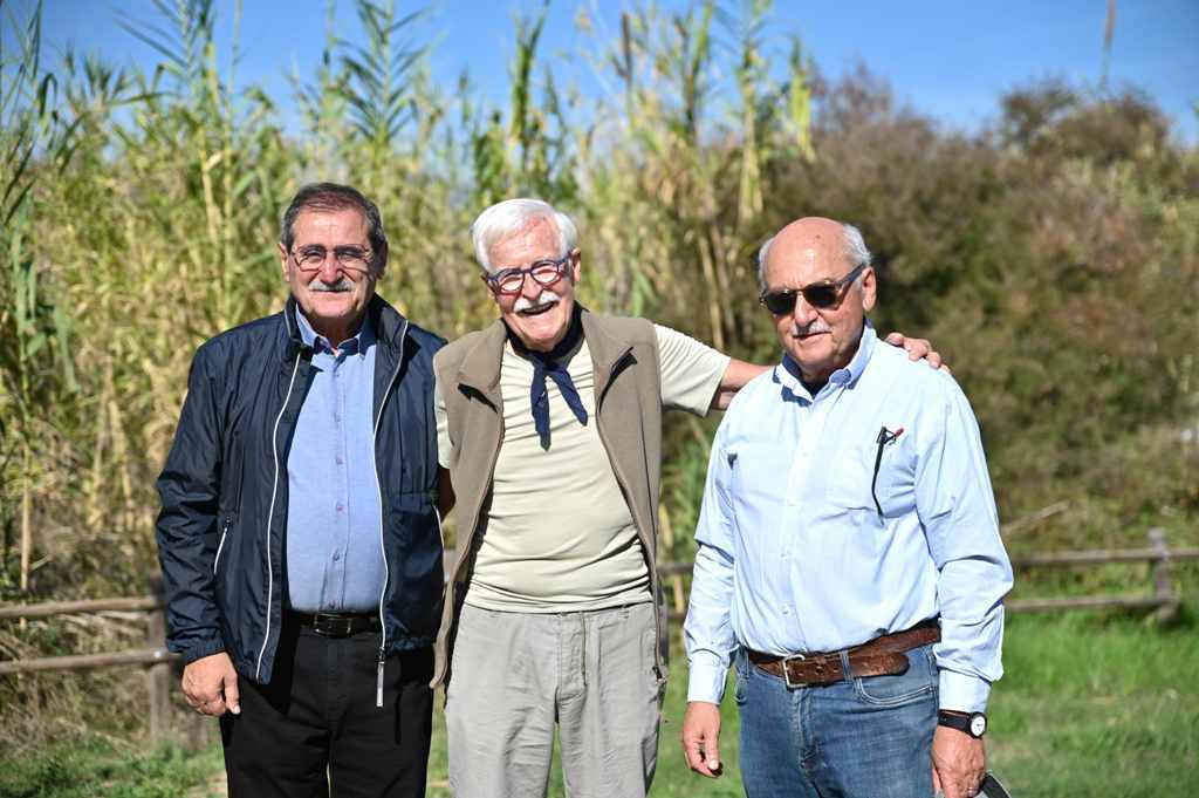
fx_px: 2263
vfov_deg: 20.0
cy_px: 399
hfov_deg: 29.7
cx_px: 600
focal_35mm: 68
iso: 50
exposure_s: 1/1250
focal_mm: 68
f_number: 2.8
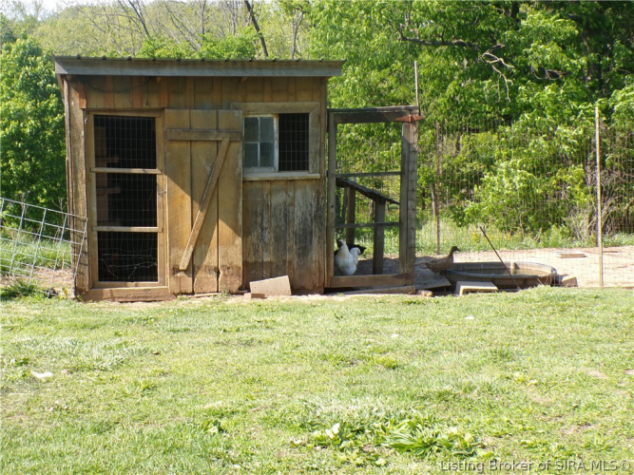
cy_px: 238
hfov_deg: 34.4
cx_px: 317
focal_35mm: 56
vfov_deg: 26.1
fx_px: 1025
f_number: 5.5
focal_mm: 10.1
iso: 100
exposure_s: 1/150
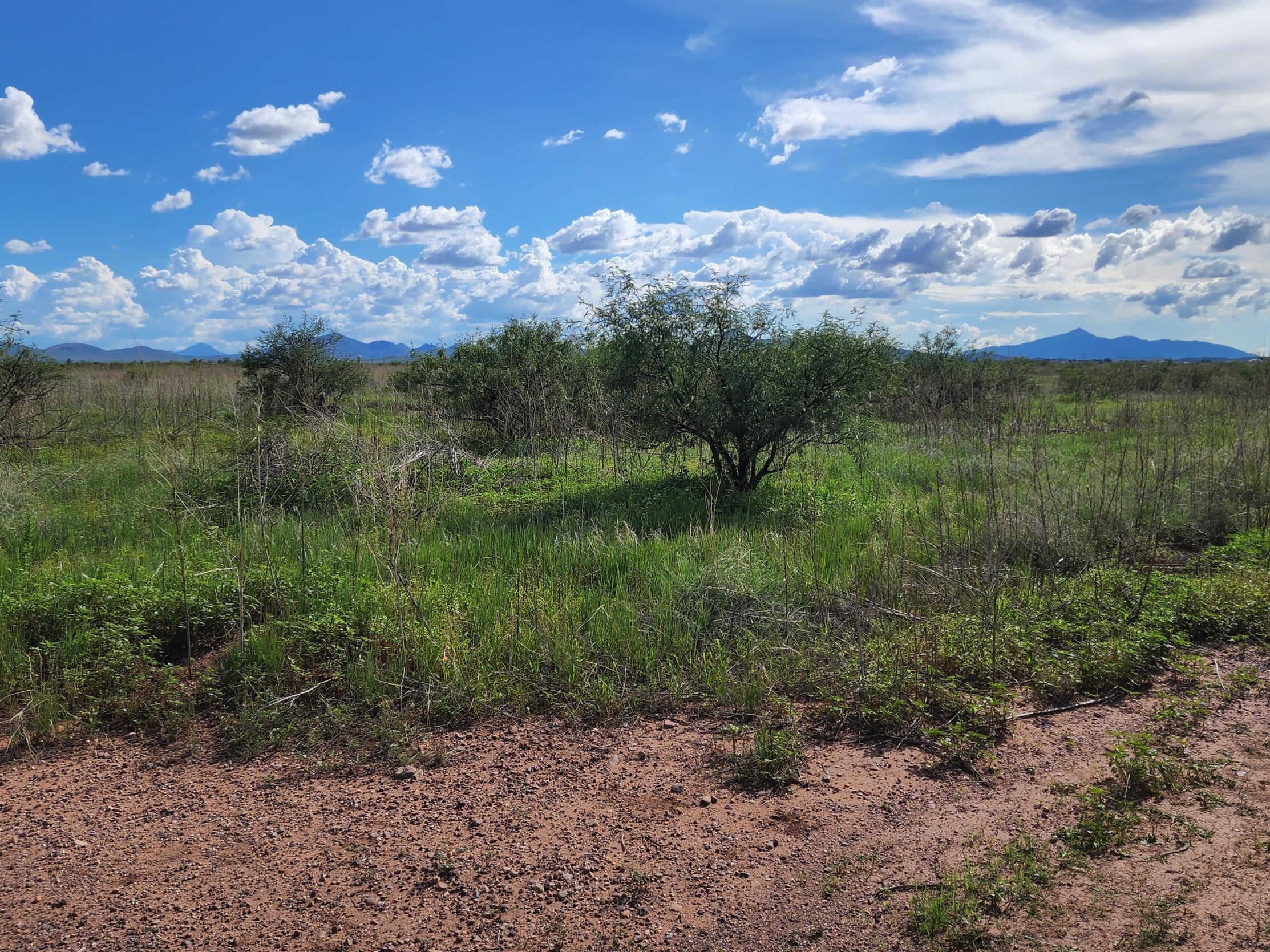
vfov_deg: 45.0
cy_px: 346
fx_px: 1137
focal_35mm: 31
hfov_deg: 58.4
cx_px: 637
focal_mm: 6.4
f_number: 1.8
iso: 12
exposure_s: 1/1809
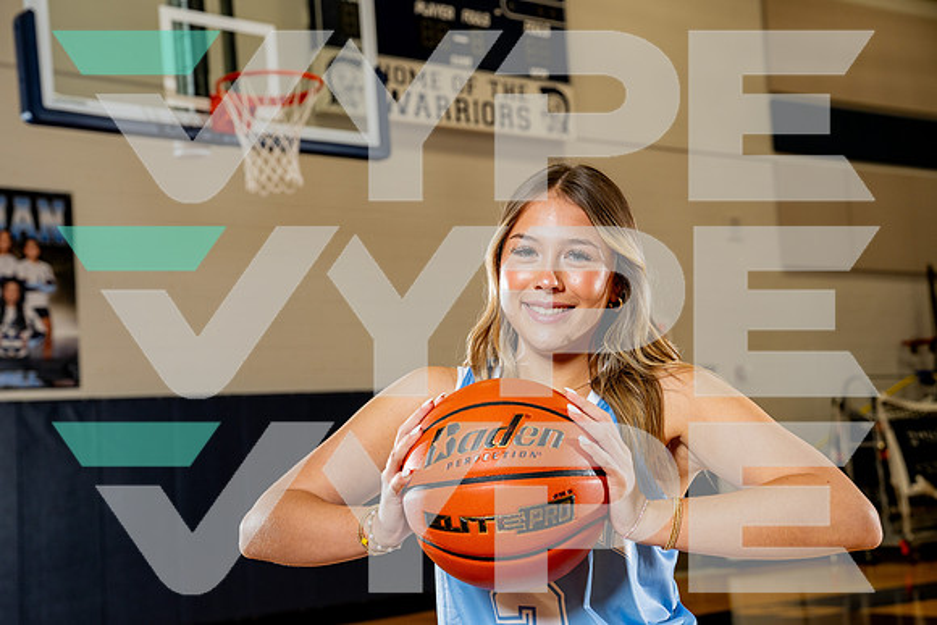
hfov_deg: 34.5
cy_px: 312
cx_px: 468
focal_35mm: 58
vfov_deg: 23.4
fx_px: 1510
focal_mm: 58
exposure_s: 1/250
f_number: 5.6
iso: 400
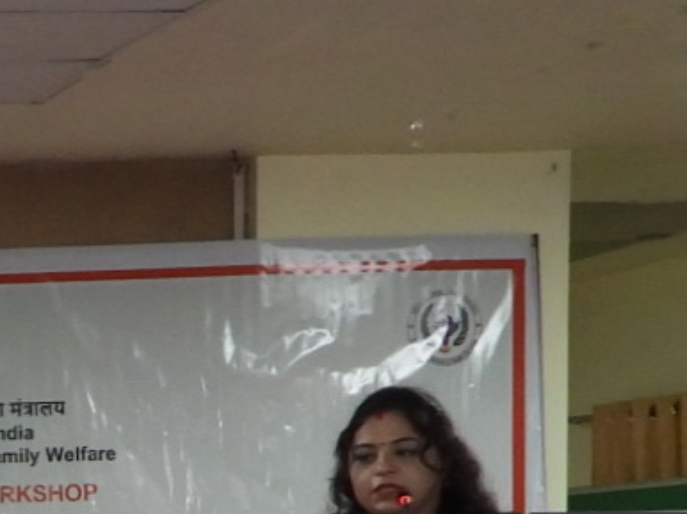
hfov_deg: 10.7
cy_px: 863
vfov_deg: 8.7
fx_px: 3273
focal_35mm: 165
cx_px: -813
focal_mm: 5
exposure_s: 1/30
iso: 200
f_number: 2.8
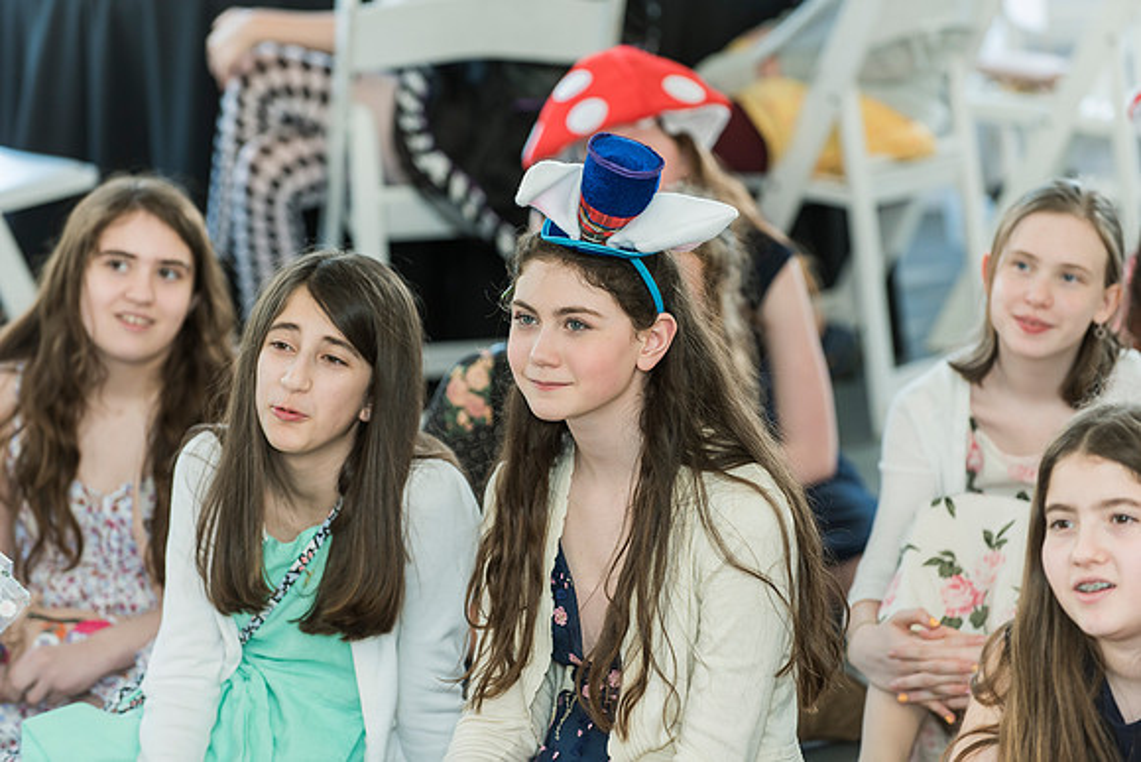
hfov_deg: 12.8
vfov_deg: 8.6
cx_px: 570
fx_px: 5072
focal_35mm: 160
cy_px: 381
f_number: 4
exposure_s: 1/160
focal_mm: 160
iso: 640
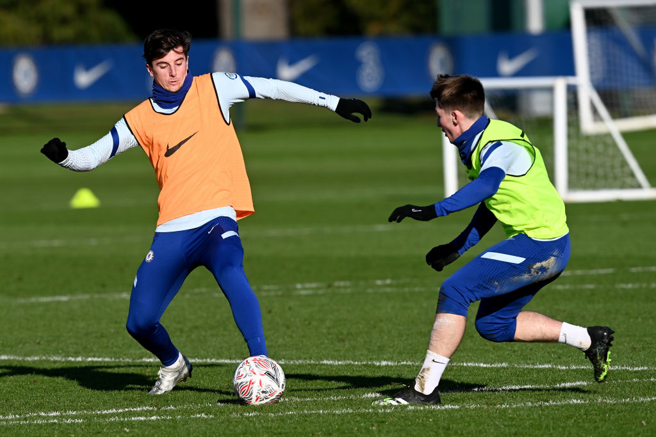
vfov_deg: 3.4
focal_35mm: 400
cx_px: 328
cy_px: 218
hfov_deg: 5.2
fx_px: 7289
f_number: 5.6
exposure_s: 1/2000
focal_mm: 400
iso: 250
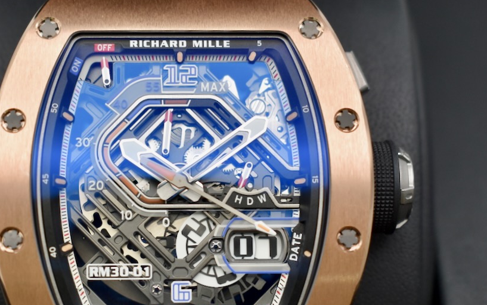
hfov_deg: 22.7
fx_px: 1208
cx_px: 179
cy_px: 186
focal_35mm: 91
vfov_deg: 14.4
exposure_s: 1/125
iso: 450
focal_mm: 38
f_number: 5.6
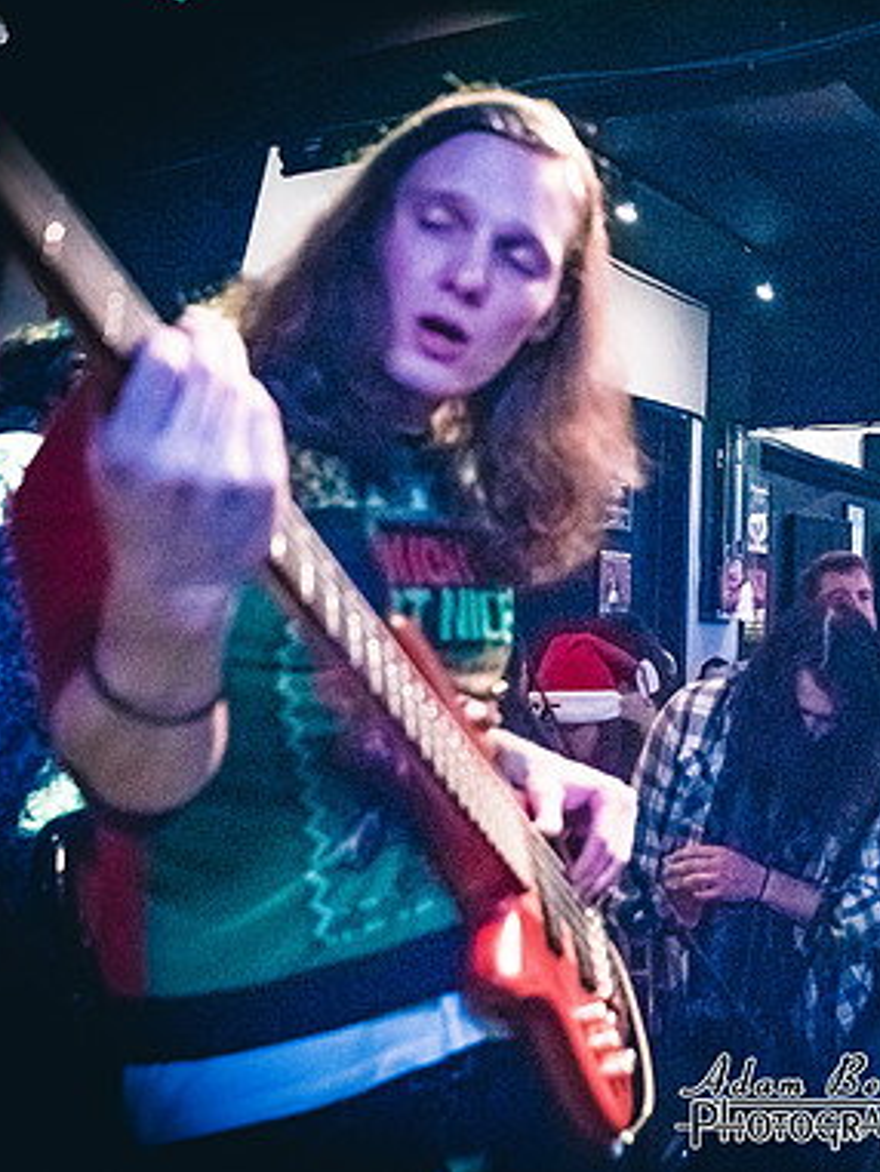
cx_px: 903
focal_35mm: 93
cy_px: 600
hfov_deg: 15.6
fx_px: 3151
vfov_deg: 21.1
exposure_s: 1/125
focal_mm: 55
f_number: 2.8
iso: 12800
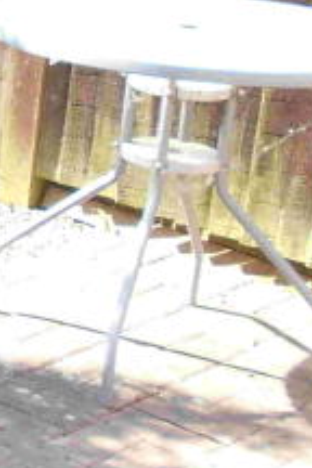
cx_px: -630
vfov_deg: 15.7
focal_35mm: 128
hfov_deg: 8.8
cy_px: -2
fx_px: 1664
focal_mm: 4.6
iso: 80
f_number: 3.2
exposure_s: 1/100
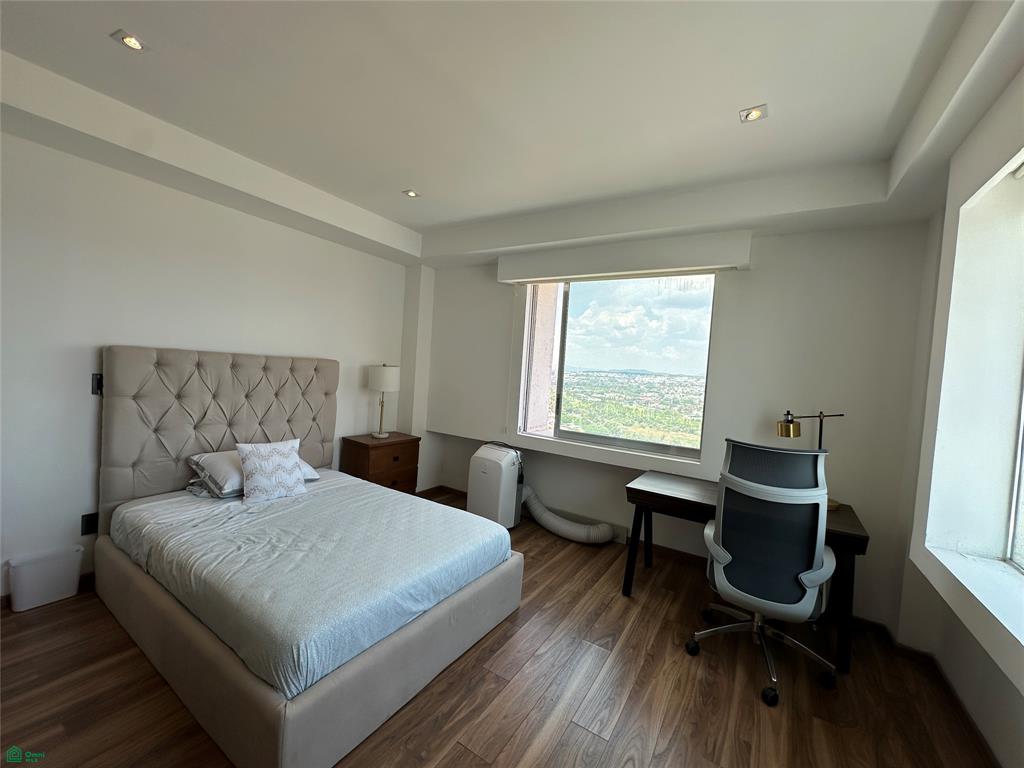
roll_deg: -4.1
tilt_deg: -1.5
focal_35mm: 14
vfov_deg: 85.7
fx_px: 414
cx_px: 512
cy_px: 384
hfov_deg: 102.1
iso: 40
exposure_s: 1/433
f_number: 2.2
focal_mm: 2.22
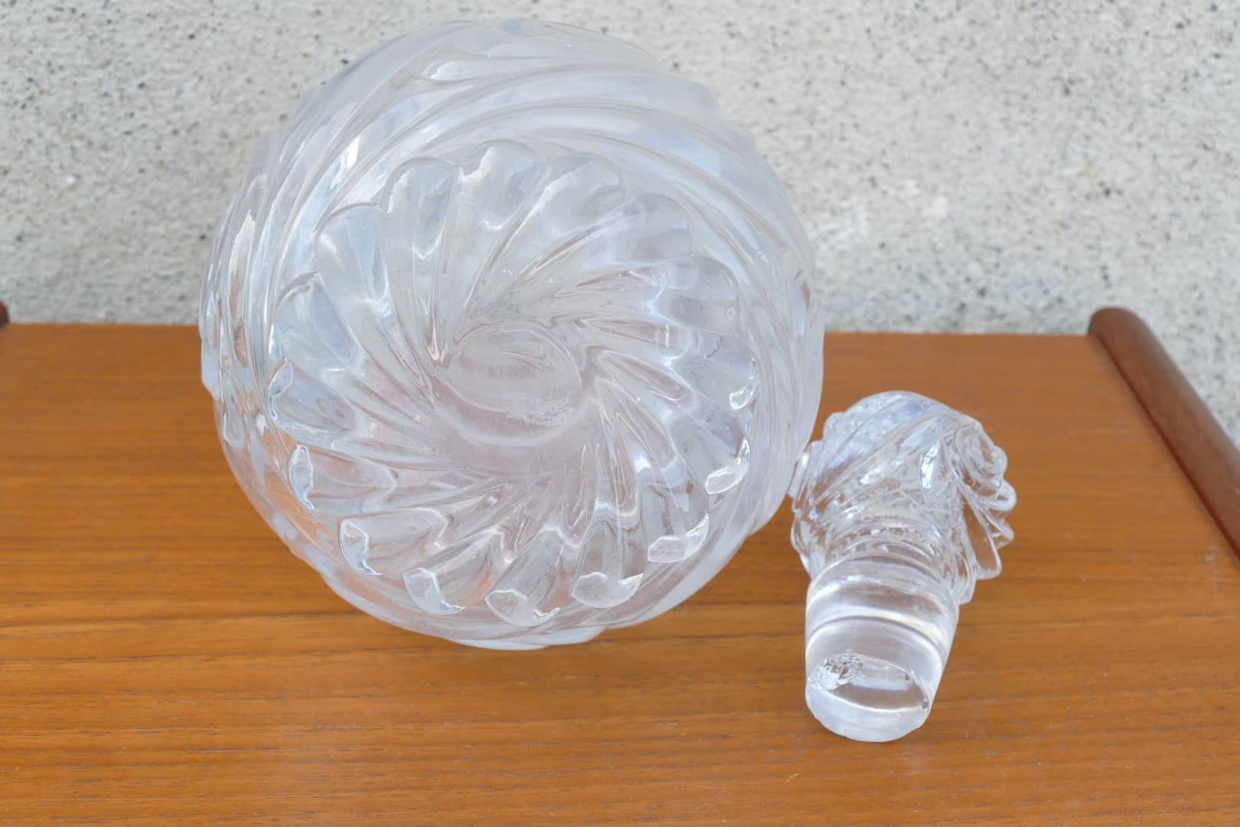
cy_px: 414
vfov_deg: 26.5
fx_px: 1757
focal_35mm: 51
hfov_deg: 38.9
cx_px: 620
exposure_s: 1/80
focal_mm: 18.44
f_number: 4.5
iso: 200
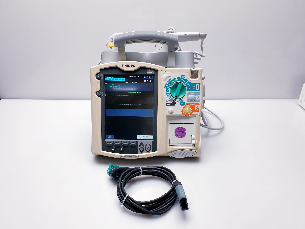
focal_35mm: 26
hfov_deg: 67.3
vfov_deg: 53.1
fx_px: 229
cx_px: 152
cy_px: 114
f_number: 2.4
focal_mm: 4.3
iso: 64
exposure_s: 1/100
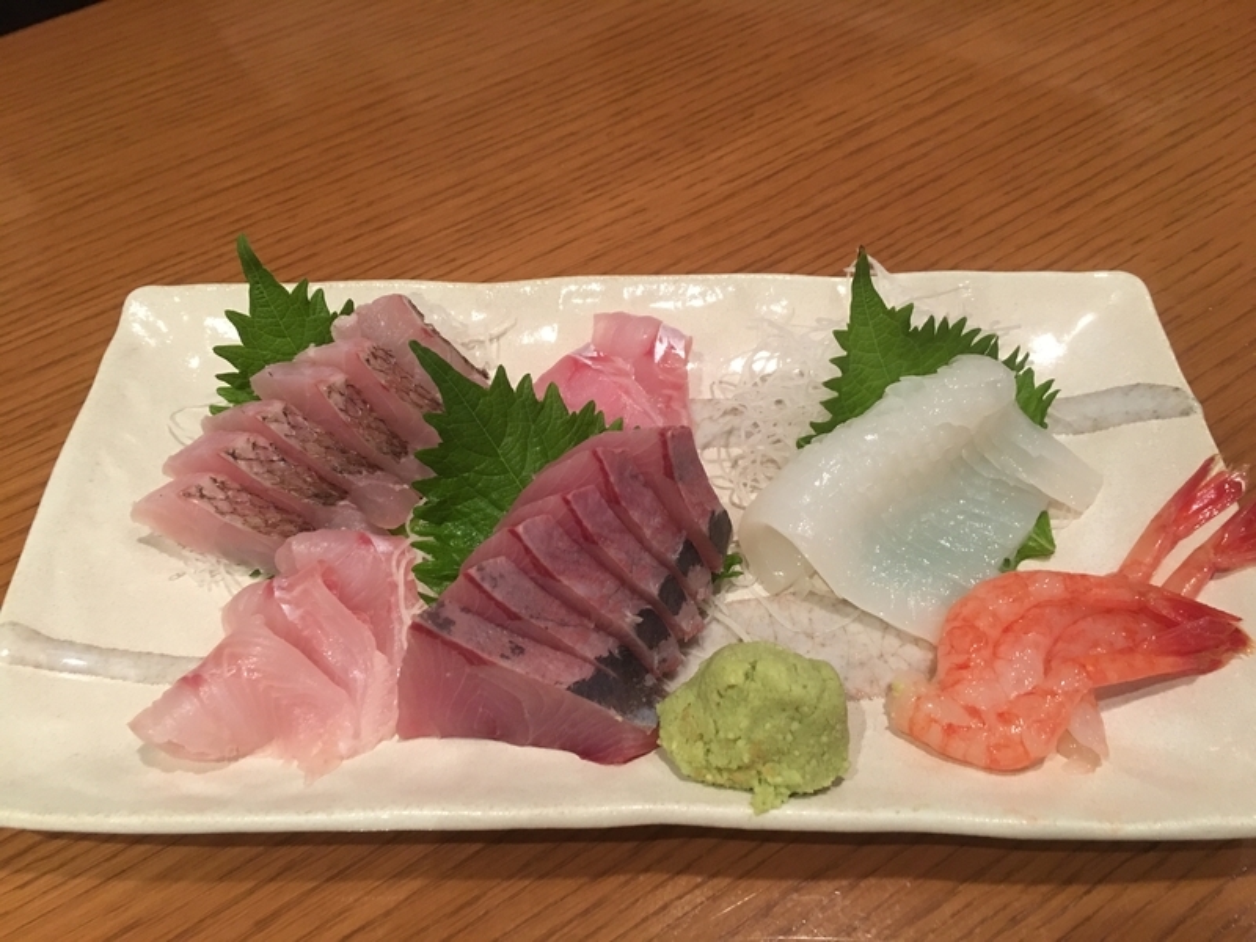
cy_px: 471
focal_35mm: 29
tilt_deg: -53.5
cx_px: 628
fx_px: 1052
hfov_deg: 61.7
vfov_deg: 48.2
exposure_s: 1/15
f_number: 2.2
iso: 125
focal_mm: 4.15
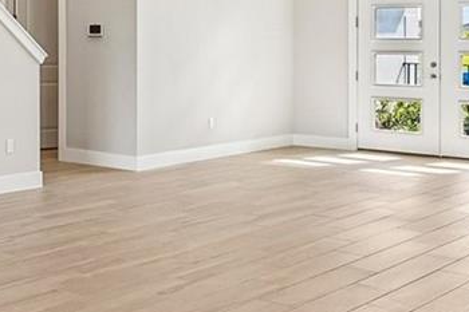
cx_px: -71
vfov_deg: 20.8
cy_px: 39
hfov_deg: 28.1
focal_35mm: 64
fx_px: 833
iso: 400
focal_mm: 14
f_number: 8
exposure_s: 1/60
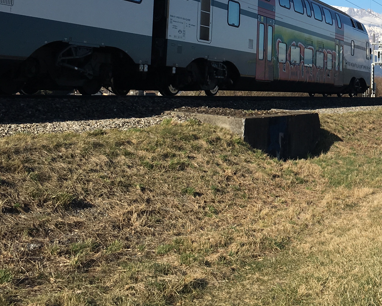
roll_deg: -0.2
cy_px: 43
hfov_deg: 28.2
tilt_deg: +5.9
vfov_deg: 23.7
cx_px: 381
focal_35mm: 63
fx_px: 712
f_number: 2.2
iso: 25
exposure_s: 1/2024
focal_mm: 4.15
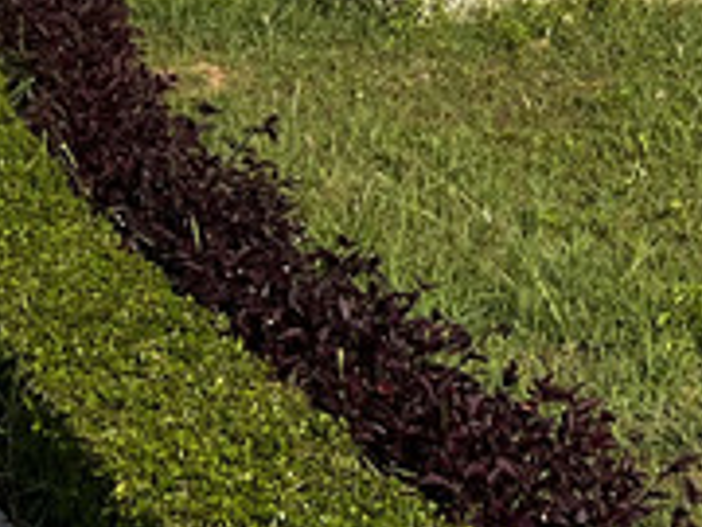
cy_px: -543
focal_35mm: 173
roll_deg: +0.7
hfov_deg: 11.4
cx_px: 581
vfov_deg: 8.2
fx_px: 3508
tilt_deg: +1.8
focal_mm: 5.7
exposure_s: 1/3831
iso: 50
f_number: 1.5
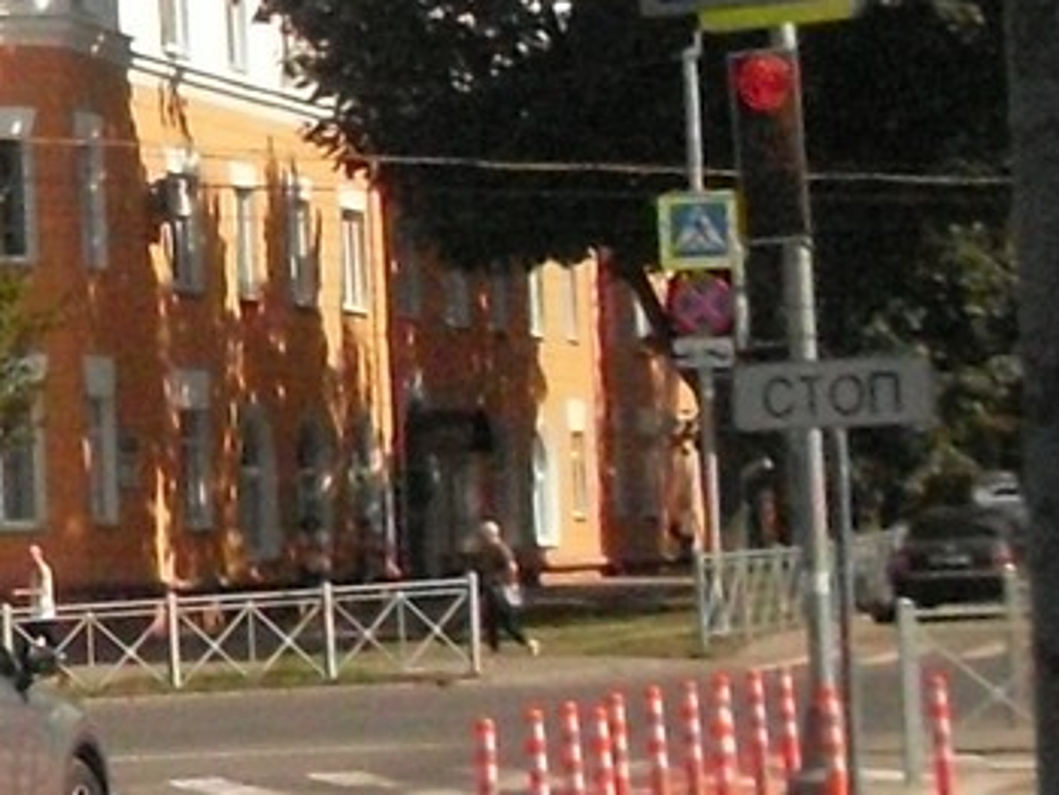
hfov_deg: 11.4
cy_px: 262
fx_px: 4774
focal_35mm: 156
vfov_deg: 9.5
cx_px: -1103
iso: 400
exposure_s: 1/1000
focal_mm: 6.3
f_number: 8.4
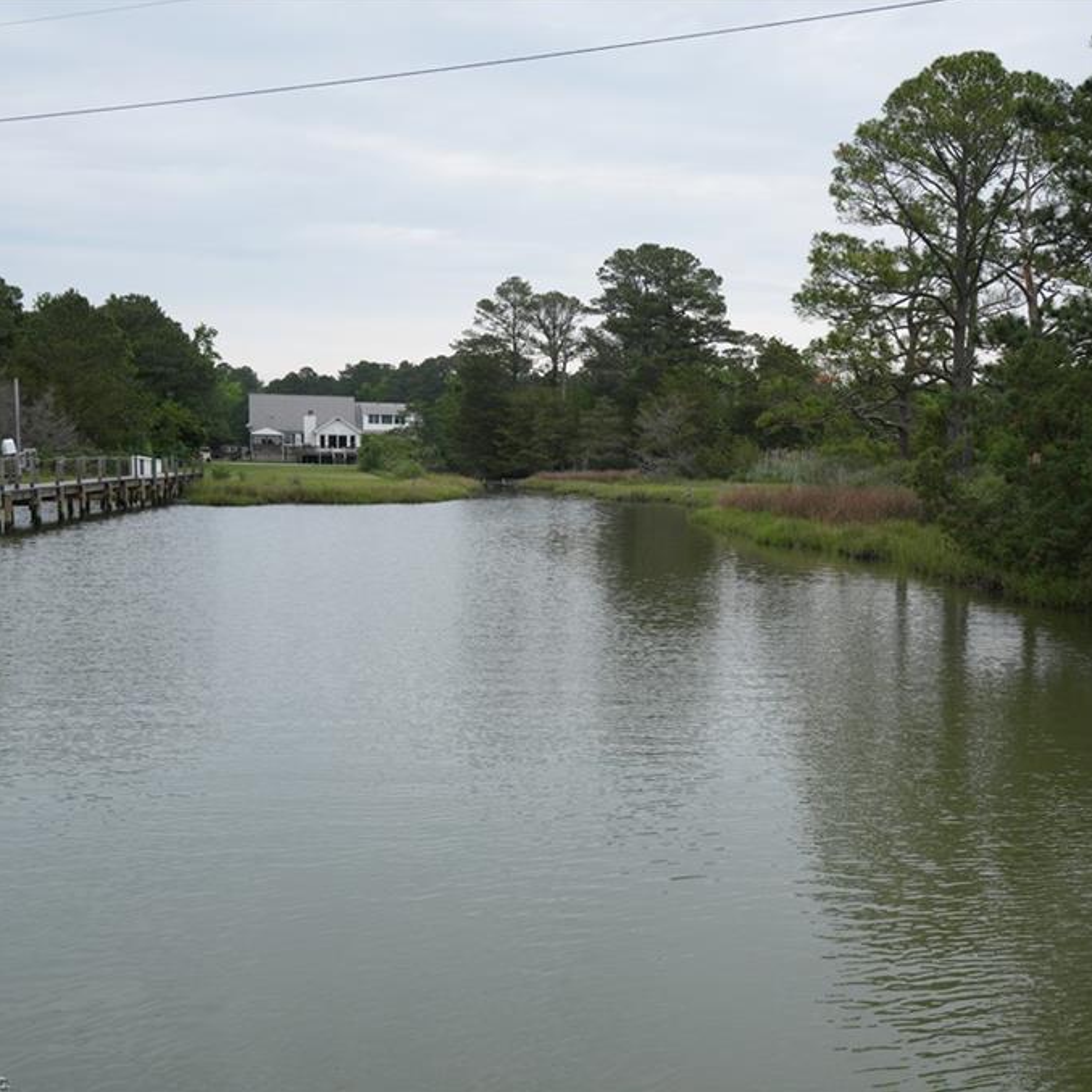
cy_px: 545
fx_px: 1606
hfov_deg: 37.1
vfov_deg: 37.6
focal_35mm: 45
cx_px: 745
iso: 250
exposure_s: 1/640
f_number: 7.1
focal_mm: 35
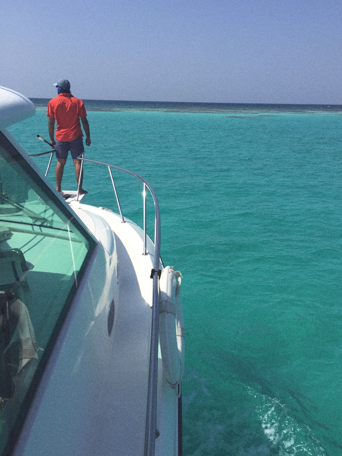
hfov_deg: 42.9
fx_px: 435
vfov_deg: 55.3
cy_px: 231
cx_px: 193
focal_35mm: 33
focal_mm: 4.15
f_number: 2.2
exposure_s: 1/2825
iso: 32
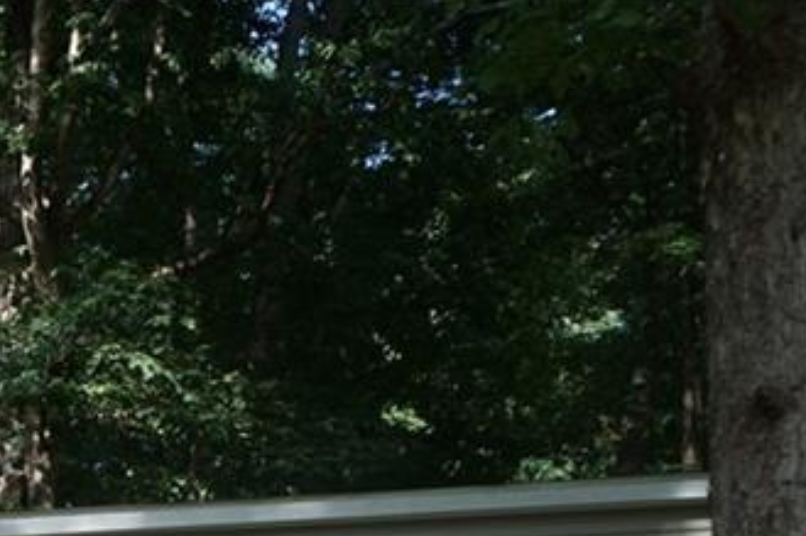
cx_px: -274
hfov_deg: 17.5
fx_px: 2439
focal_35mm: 109
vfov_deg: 12.2
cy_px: 707
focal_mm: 35
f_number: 5.6
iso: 125
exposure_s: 1/125
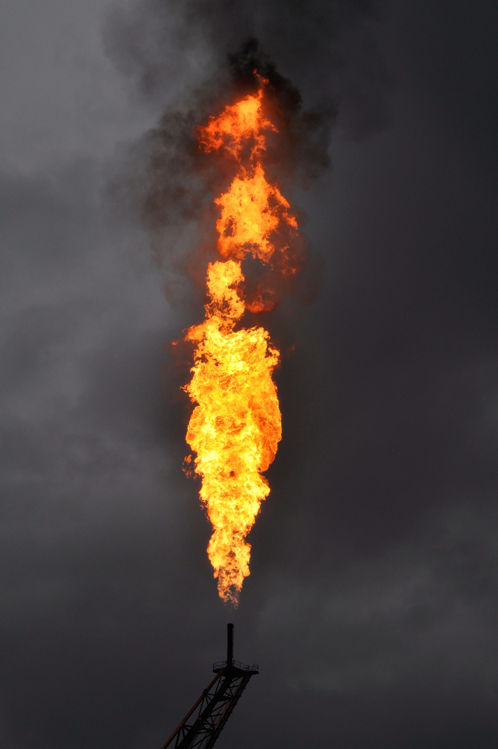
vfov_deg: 41.2
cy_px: 374
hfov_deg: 28.0
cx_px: 249
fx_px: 998
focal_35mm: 48
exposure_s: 1/320
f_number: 9
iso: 200
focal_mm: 32
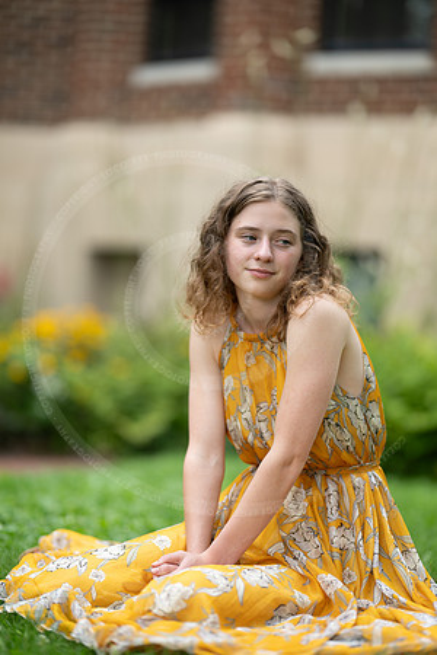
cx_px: 218
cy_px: 328
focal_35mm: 85
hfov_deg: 16.1
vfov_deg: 23.9
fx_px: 1548
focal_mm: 85
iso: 80
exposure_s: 1/800
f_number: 1.2
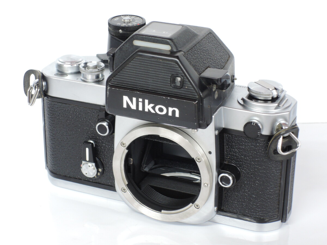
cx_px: 164
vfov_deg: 15.6
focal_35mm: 95
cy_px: 122
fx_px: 897
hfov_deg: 20.7
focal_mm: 20.2
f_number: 5.6
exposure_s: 1/13
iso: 400
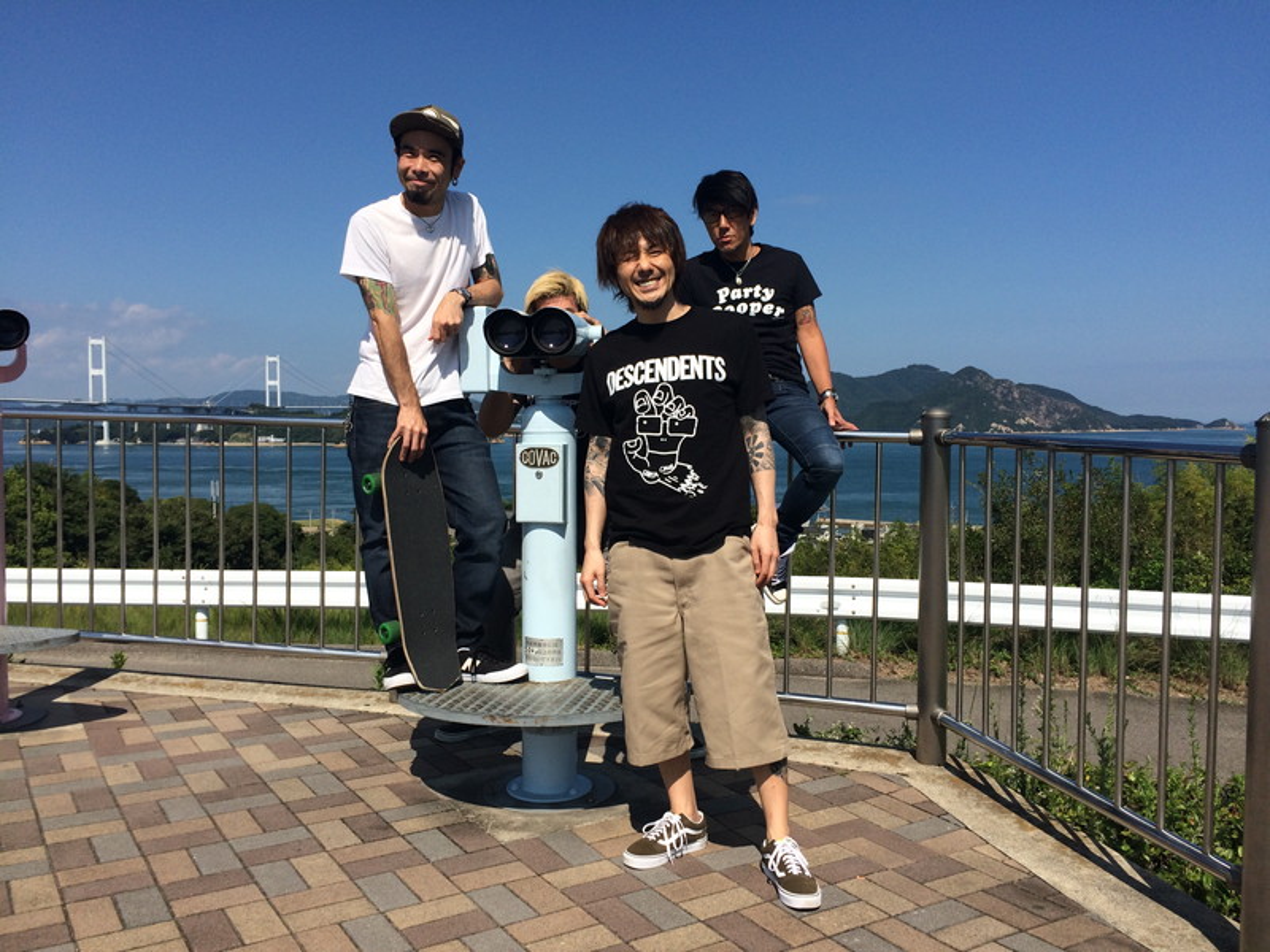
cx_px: 635
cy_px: 476
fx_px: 1064
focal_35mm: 29
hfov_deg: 61.7
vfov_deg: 48.2
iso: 32
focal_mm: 4.15
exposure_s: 1/3425
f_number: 2.2
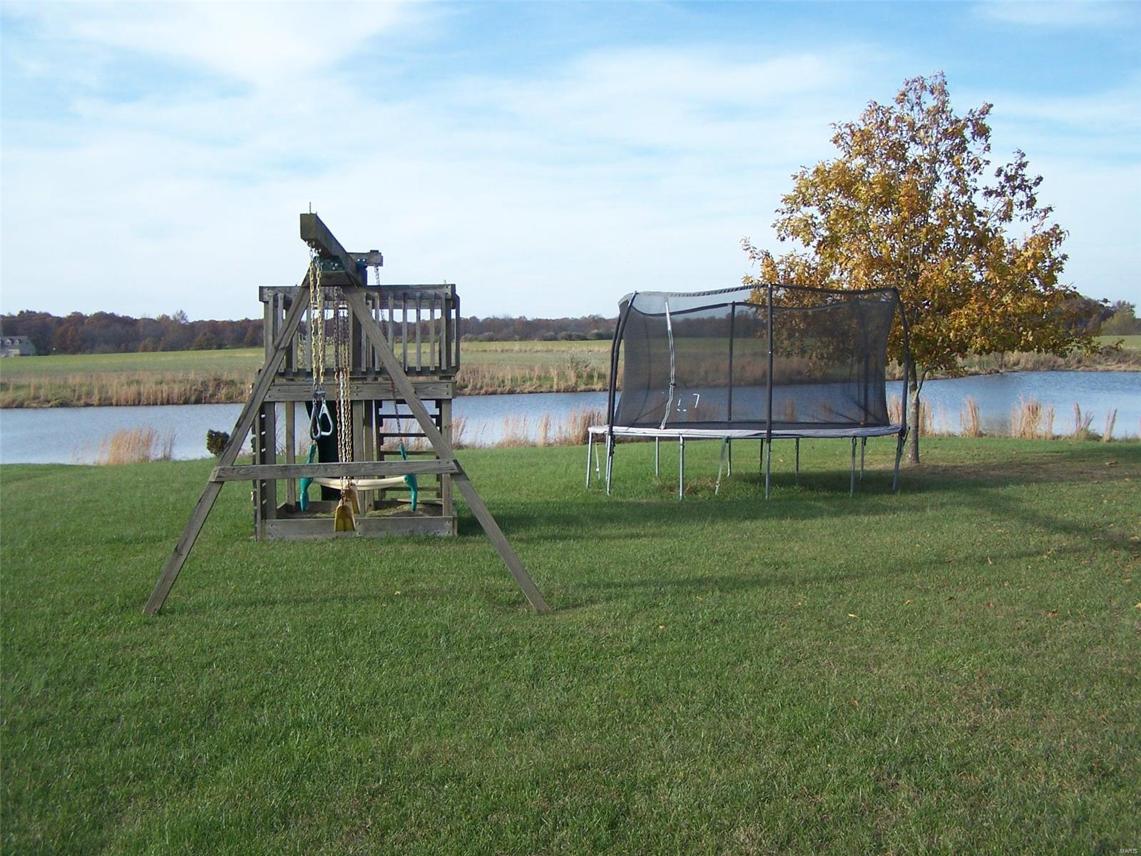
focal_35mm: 38
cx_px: 570
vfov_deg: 37.7
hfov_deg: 49.0
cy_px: 428
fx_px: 1253
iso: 80
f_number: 2.8
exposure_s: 1/750
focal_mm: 6.3
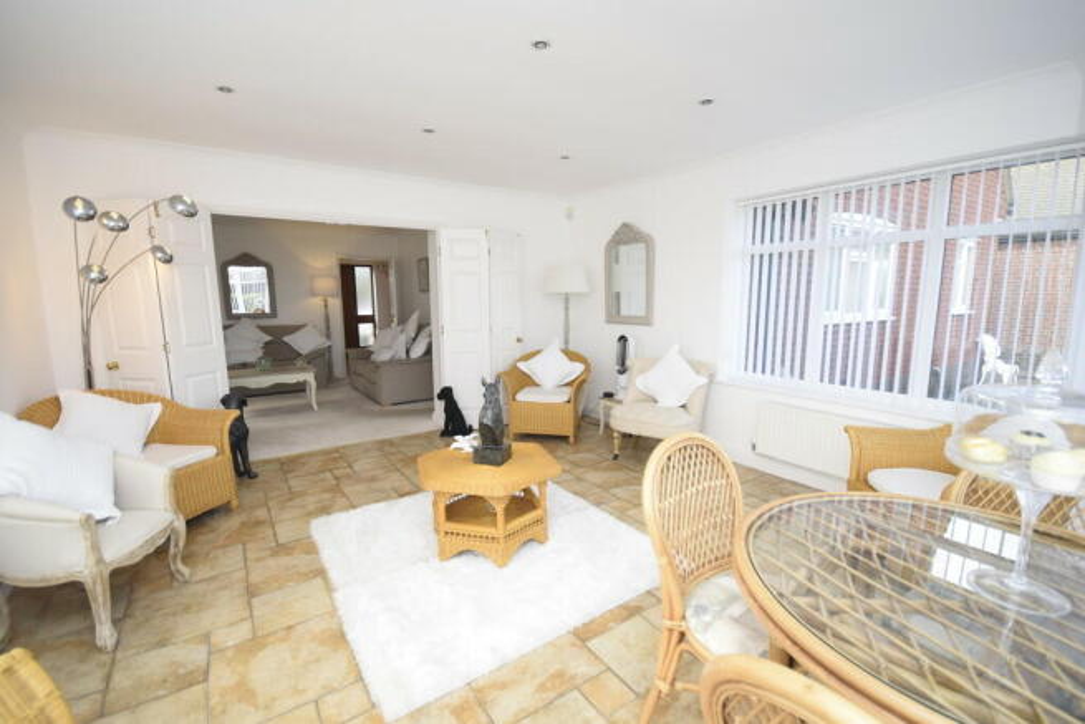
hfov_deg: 100.4
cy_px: 362
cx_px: 542
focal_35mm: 15
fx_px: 452
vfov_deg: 77.4
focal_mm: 10
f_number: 5.6
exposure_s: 1/125
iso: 500
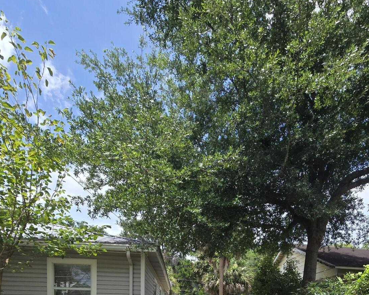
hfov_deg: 72.0
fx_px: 251
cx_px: 216
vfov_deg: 44.9
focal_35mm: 23
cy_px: 329
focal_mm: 2.2
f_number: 2.2
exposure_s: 1/1279
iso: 50
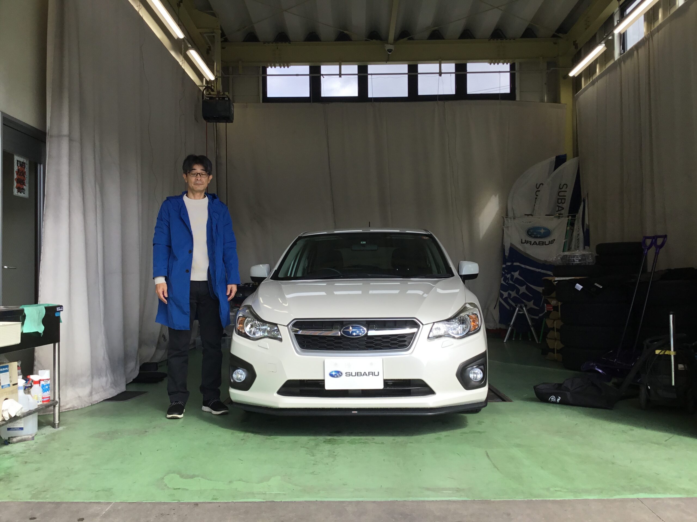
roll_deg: +0.7
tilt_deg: +2.7
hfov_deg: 58.4
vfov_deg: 45.4
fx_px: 624
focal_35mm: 31
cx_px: 348
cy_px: 261
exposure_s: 1/405
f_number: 2.4
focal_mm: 3.3
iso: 25
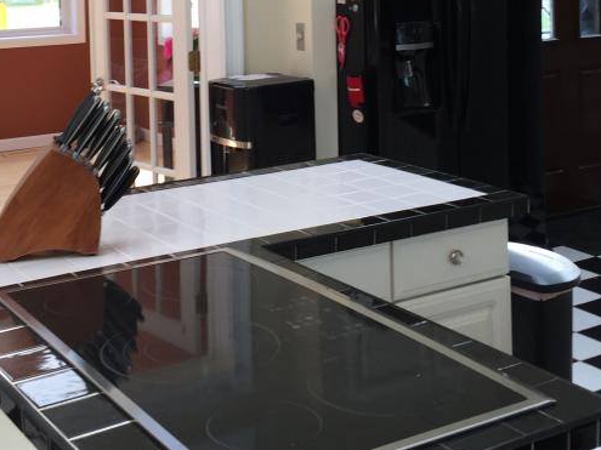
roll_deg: +0.1
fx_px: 1041
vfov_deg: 23.3
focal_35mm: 60
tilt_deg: -2.8
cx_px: 259
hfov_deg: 32.1
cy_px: -8
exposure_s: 1/100
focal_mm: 4.15
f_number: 2.2
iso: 32
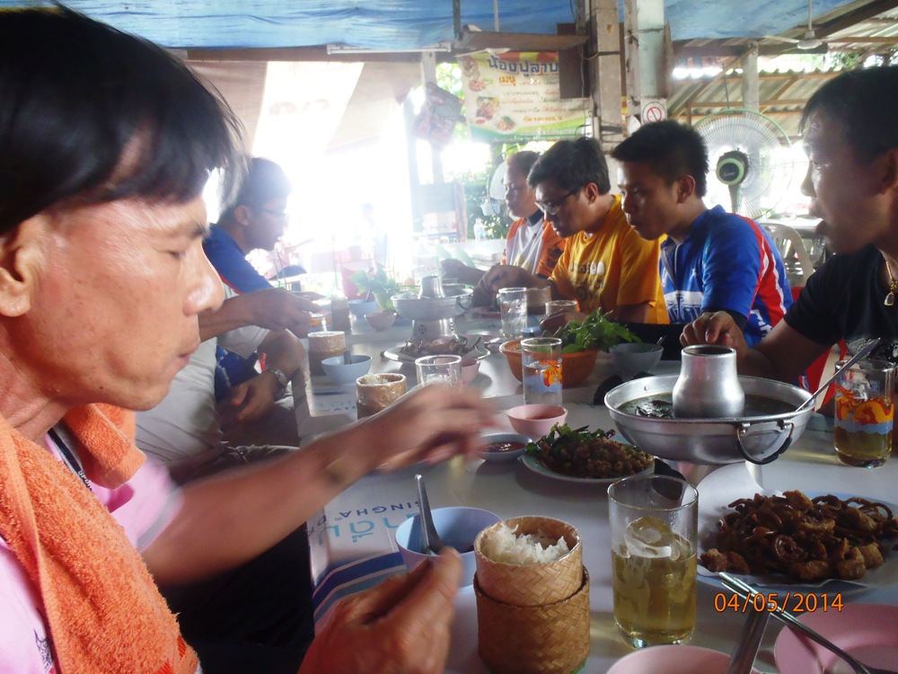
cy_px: 337
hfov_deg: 63.4
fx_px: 726
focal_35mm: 28
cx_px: 449
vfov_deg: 49.7
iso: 200
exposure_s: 1/20
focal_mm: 5
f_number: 3.9
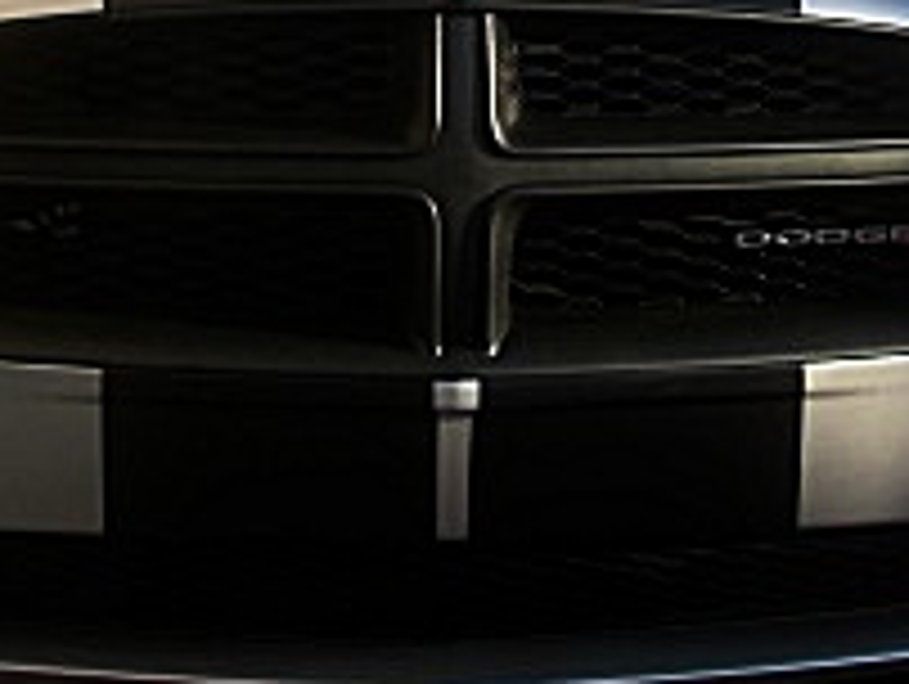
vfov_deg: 12.7
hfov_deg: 17.2
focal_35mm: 114
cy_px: -135
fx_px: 2997
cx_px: 423
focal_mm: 6.3
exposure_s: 1/200
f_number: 2.8
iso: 50
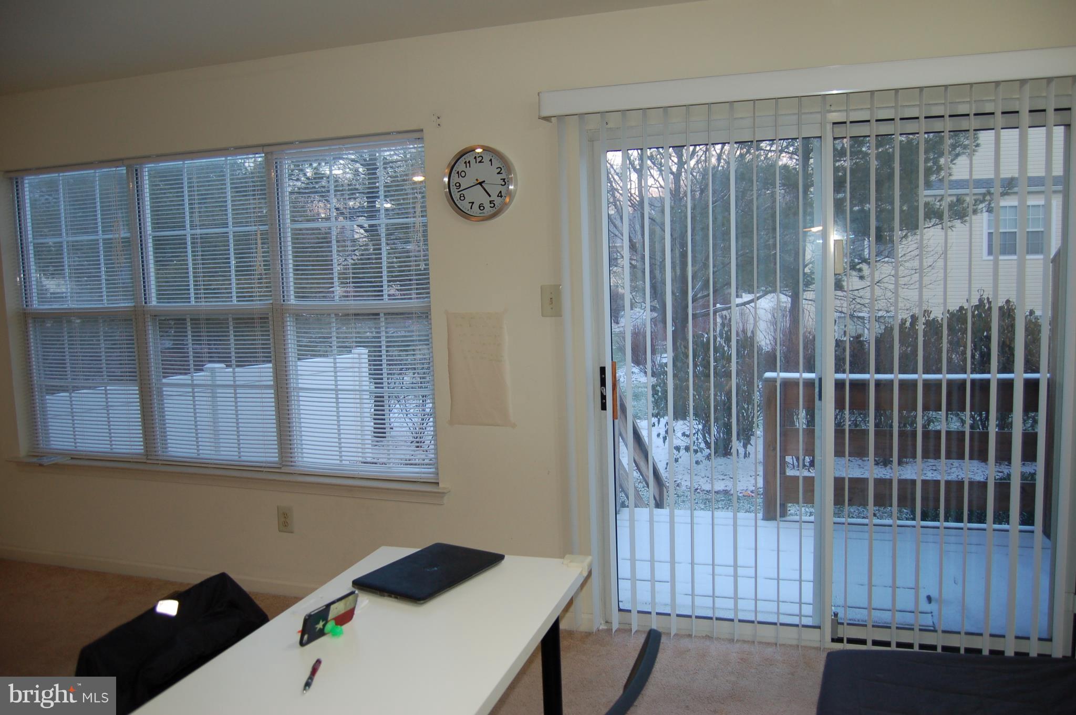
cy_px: 358
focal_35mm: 27
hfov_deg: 67.4
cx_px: 538
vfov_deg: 47.8
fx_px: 806
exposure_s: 1/80
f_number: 3.5
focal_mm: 18
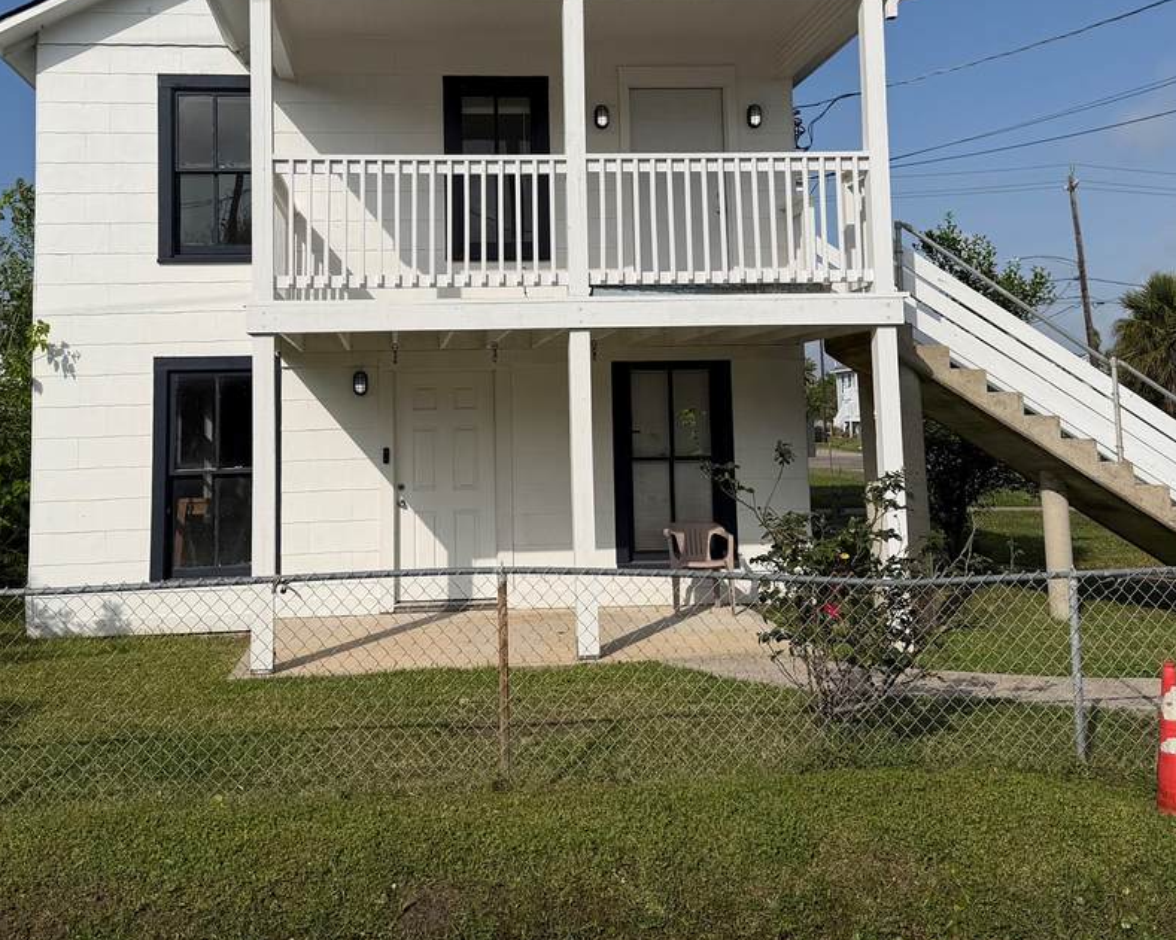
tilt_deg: +4.9
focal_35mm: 38
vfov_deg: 38.6
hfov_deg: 47.9
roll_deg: +2.2
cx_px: 520
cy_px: 290
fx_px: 1322
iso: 80
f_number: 1.78
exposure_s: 1/11905
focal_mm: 6.76
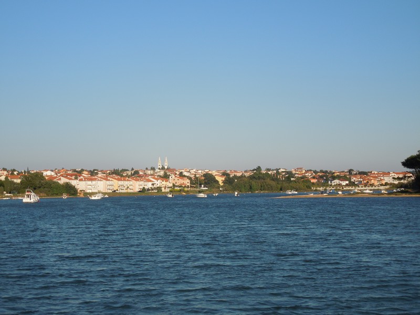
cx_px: 210
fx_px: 740
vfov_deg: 24.0
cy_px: 158
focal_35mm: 61
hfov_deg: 31.7
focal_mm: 11
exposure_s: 1/800
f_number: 4.3
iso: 100
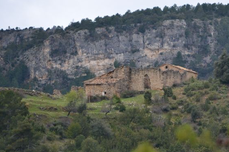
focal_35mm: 471
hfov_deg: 4.4
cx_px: 160
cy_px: 81
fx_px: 2993
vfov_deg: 2.9
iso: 1600
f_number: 5.3
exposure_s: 1/2000
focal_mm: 220
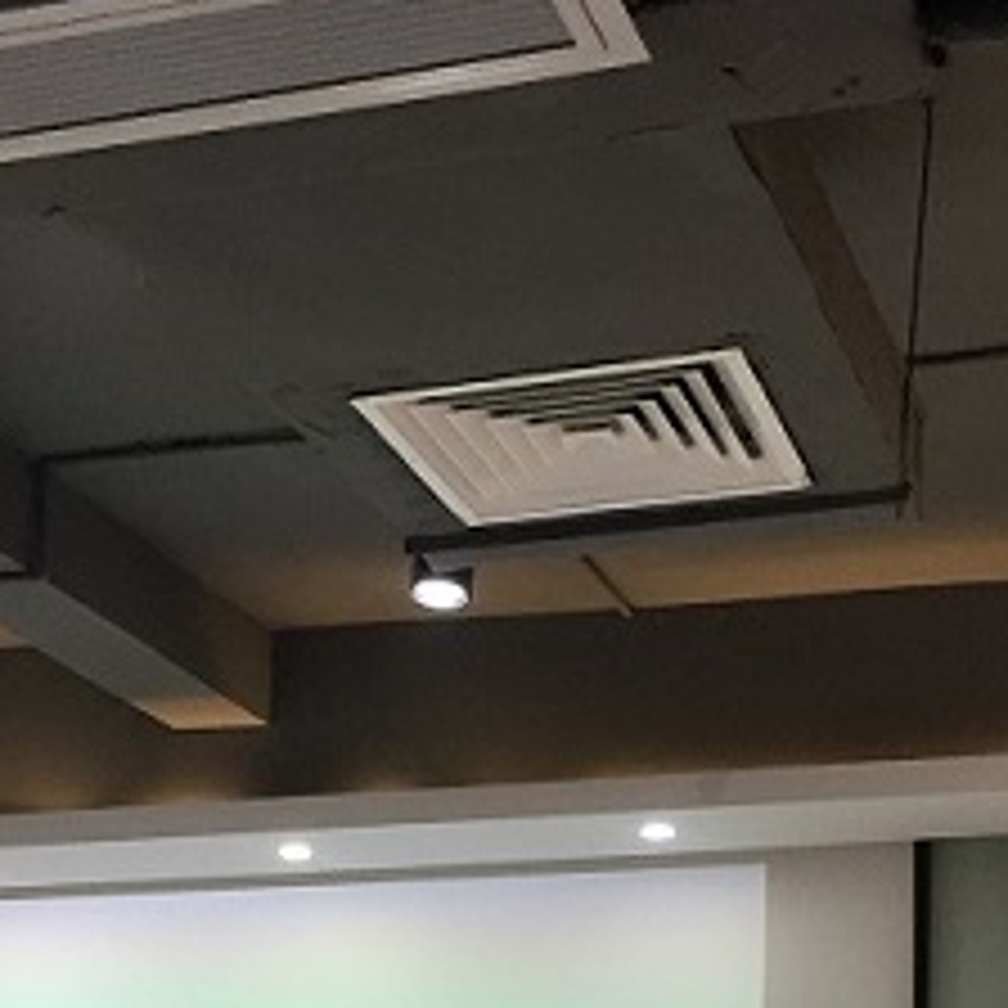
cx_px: 405
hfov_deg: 21.6
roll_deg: -1.6
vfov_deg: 20.8
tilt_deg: +8.4
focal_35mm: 80
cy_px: 1060
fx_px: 2636
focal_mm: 4.15
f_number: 2.2
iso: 64
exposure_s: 1/33
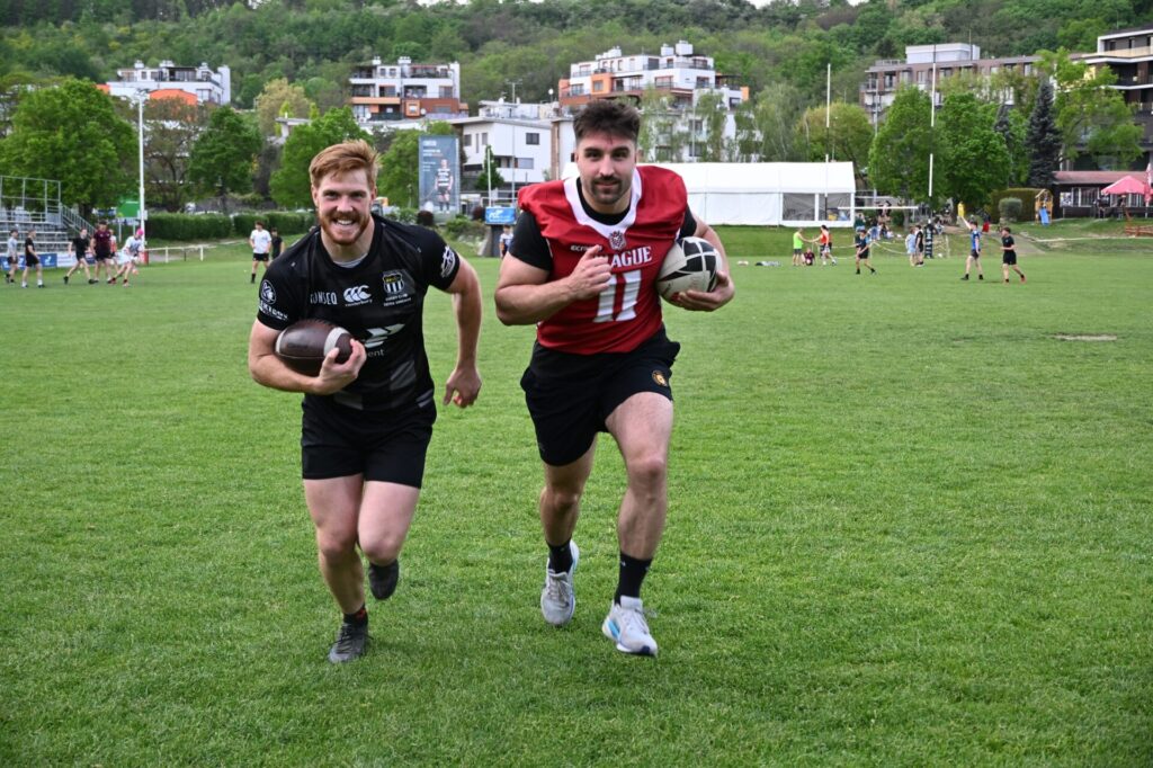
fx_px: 1681
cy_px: 384
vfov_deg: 25.7
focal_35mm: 52
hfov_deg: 37.9
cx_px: 576
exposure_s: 1/250
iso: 280
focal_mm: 35
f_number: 4.2
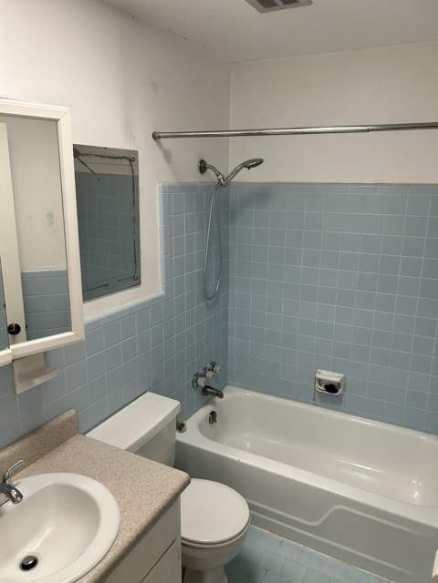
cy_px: 292
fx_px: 439
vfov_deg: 67.3
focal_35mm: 26
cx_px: 219
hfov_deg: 53.1
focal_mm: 5.7
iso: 80
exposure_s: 1/120
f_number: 1.5
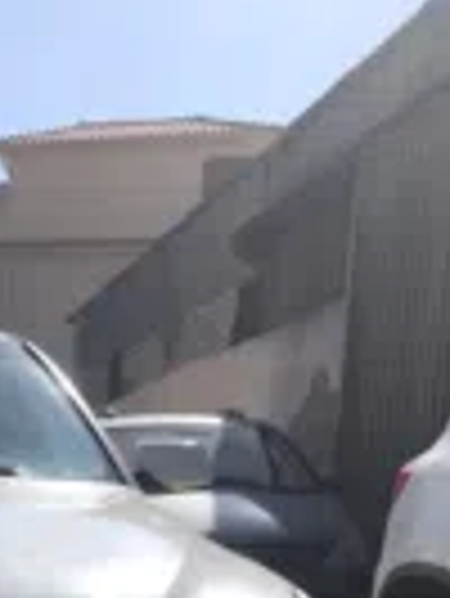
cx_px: -207
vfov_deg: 21.0
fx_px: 1454
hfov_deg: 16.2
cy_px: 791
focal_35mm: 84
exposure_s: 1/3195
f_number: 1.8
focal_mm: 3.99
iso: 20
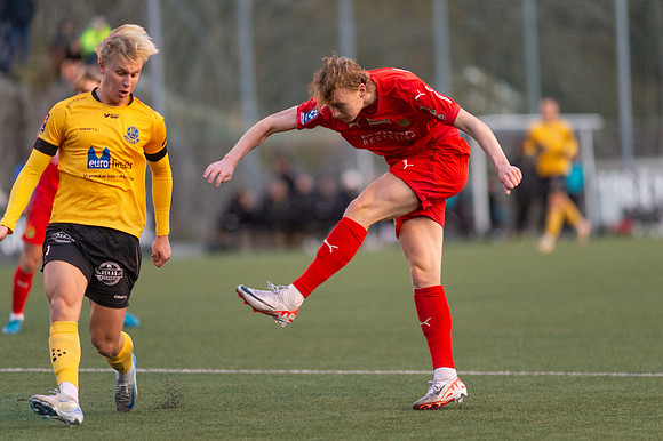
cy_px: 220
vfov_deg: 4.6
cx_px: 332
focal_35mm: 300
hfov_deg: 6.9
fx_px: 5522
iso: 4000
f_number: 3.2
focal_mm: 300
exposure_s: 1/1000
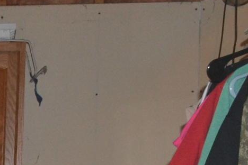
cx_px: -322
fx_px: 1192
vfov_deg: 7.4
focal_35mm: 173
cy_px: 395
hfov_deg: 10.4
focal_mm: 18
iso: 560
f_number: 8
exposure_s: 1/60
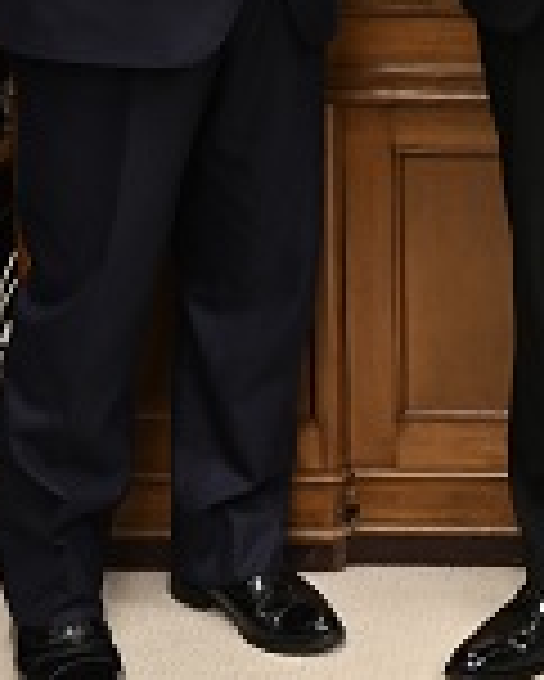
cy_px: -140
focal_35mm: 108
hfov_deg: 13.9
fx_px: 2171
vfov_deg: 17.0
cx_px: 638
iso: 1100
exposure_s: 1/125
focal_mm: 29
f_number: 4.5
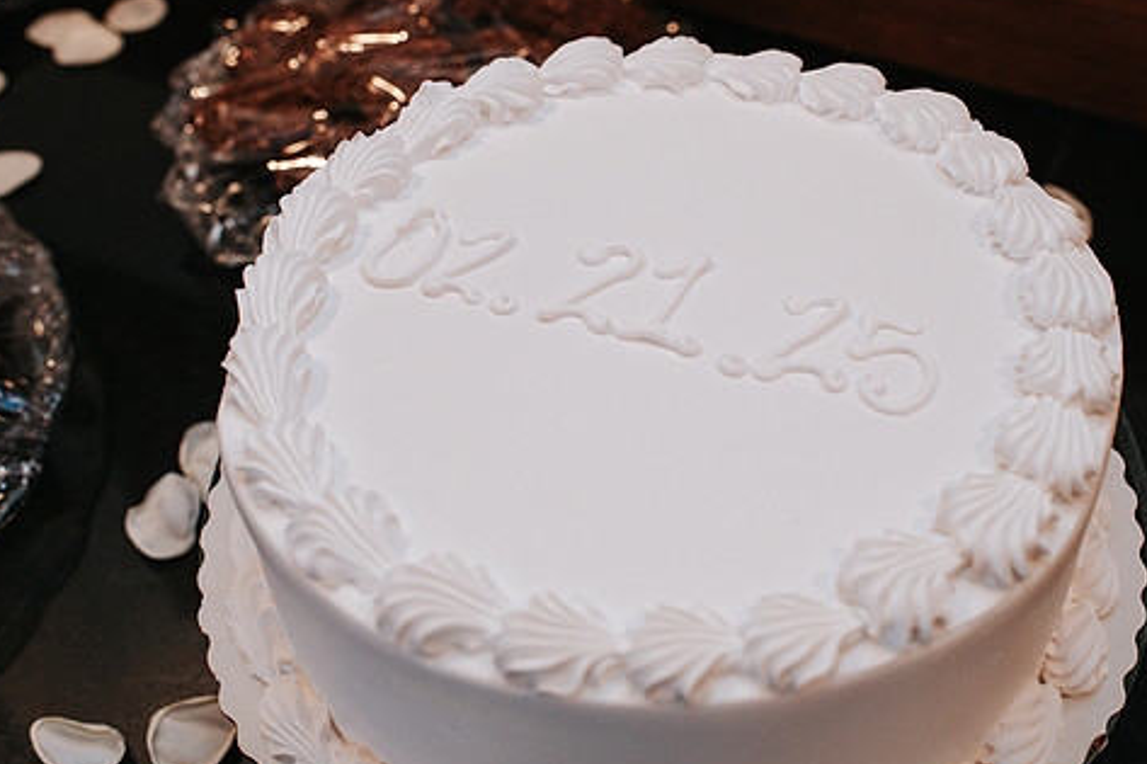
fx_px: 1433
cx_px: 672
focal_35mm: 45
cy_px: 295
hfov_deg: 43.5
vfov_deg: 29.7
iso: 800
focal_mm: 35
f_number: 4.5
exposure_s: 1/200
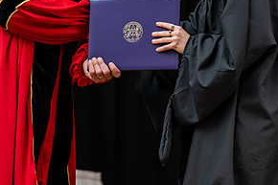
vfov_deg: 7.8
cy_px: 3
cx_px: 147
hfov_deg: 11.7
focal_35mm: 176
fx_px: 1358
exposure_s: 1/200
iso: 1600
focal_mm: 88
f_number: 3.5
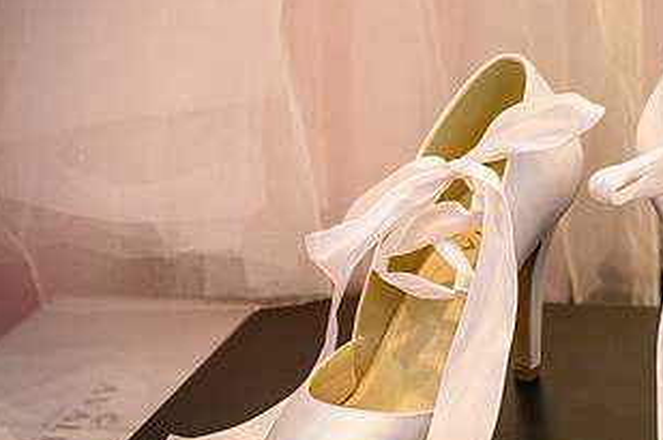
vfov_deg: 13.2
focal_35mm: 103
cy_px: 165
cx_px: 609
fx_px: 1894
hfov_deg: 19.5
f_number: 4
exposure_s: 1/60
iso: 2500
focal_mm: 49
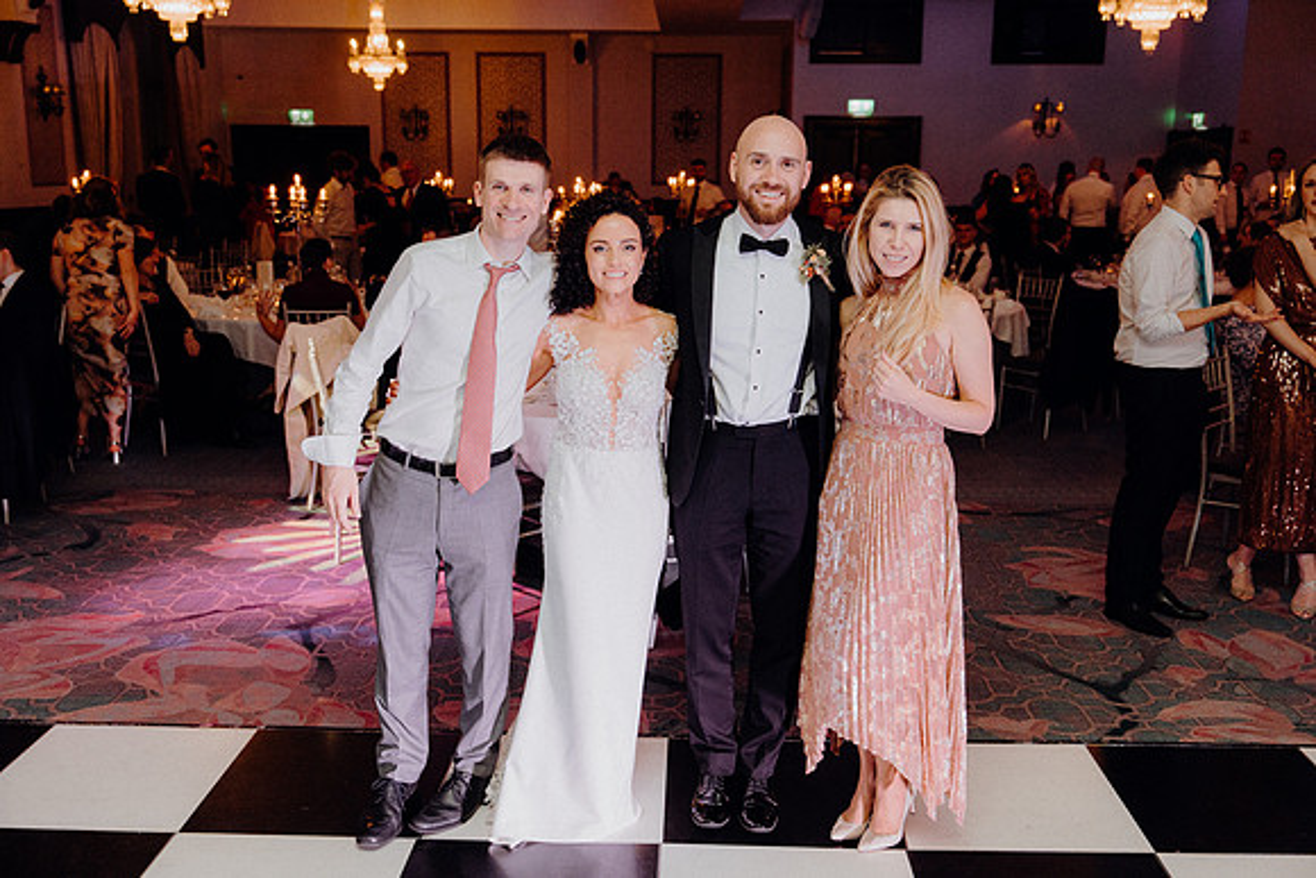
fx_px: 1280
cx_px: 658
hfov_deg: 54.4
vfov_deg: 37.9
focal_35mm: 35
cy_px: 439
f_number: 3.5
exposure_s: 1/160
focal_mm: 35
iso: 2500
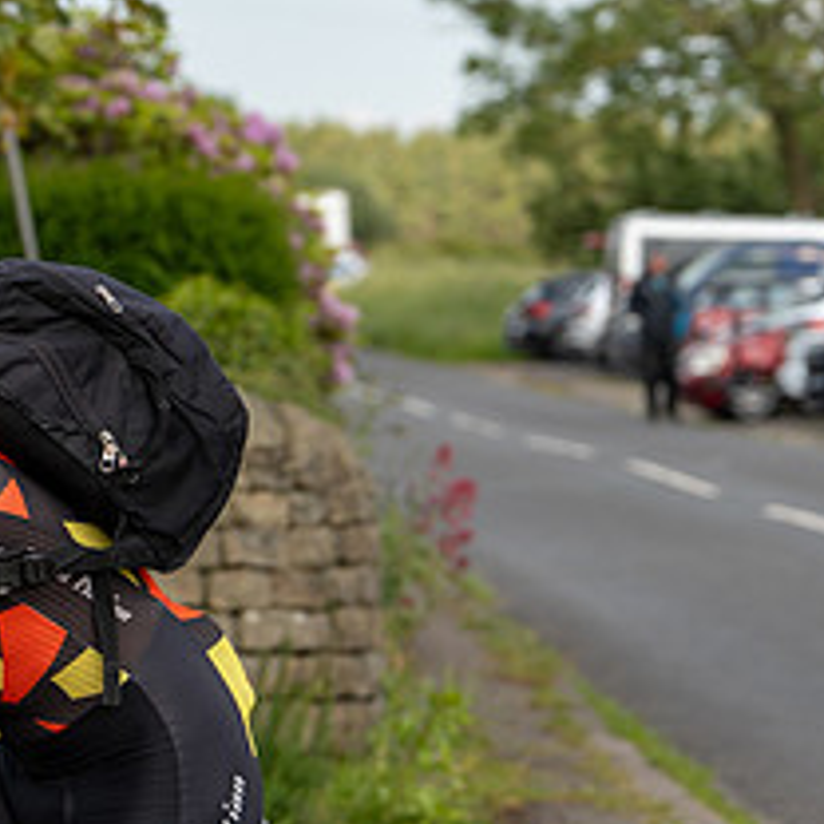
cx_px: -63
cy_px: 382
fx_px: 5871
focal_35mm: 218
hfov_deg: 8.0
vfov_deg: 8.0
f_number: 4
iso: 125
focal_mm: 92
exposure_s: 1/500
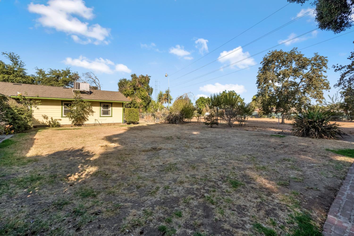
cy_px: 118
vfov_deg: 73.7
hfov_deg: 96.7
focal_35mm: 16
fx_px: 157
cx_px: 177
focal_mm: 16
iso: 640
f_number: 7.1
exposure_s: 1/1250
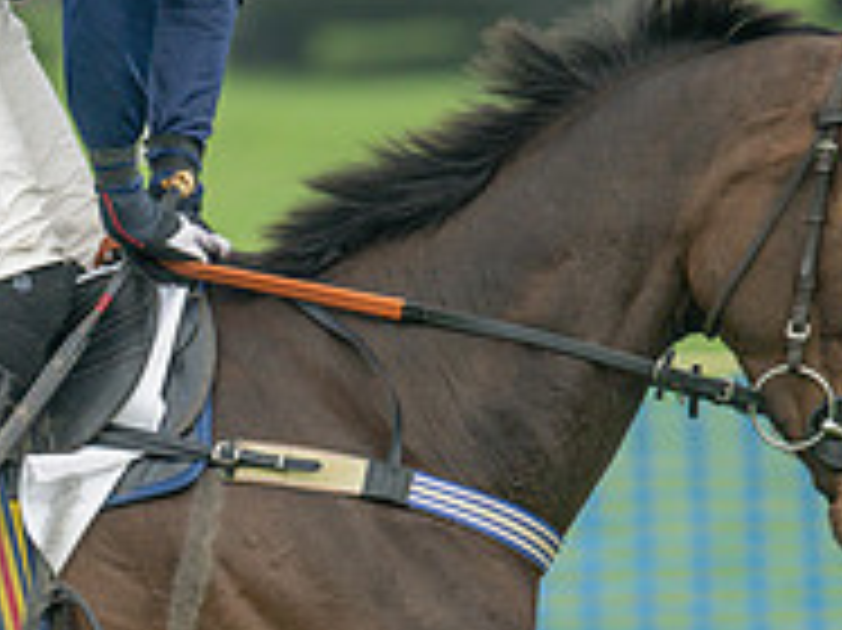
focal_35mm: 1391
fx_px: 33813
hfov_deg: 1.4
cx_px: -21
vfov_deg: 1.1
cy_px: 526
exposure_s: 1/640
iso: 400
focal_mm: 400
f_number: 4.5
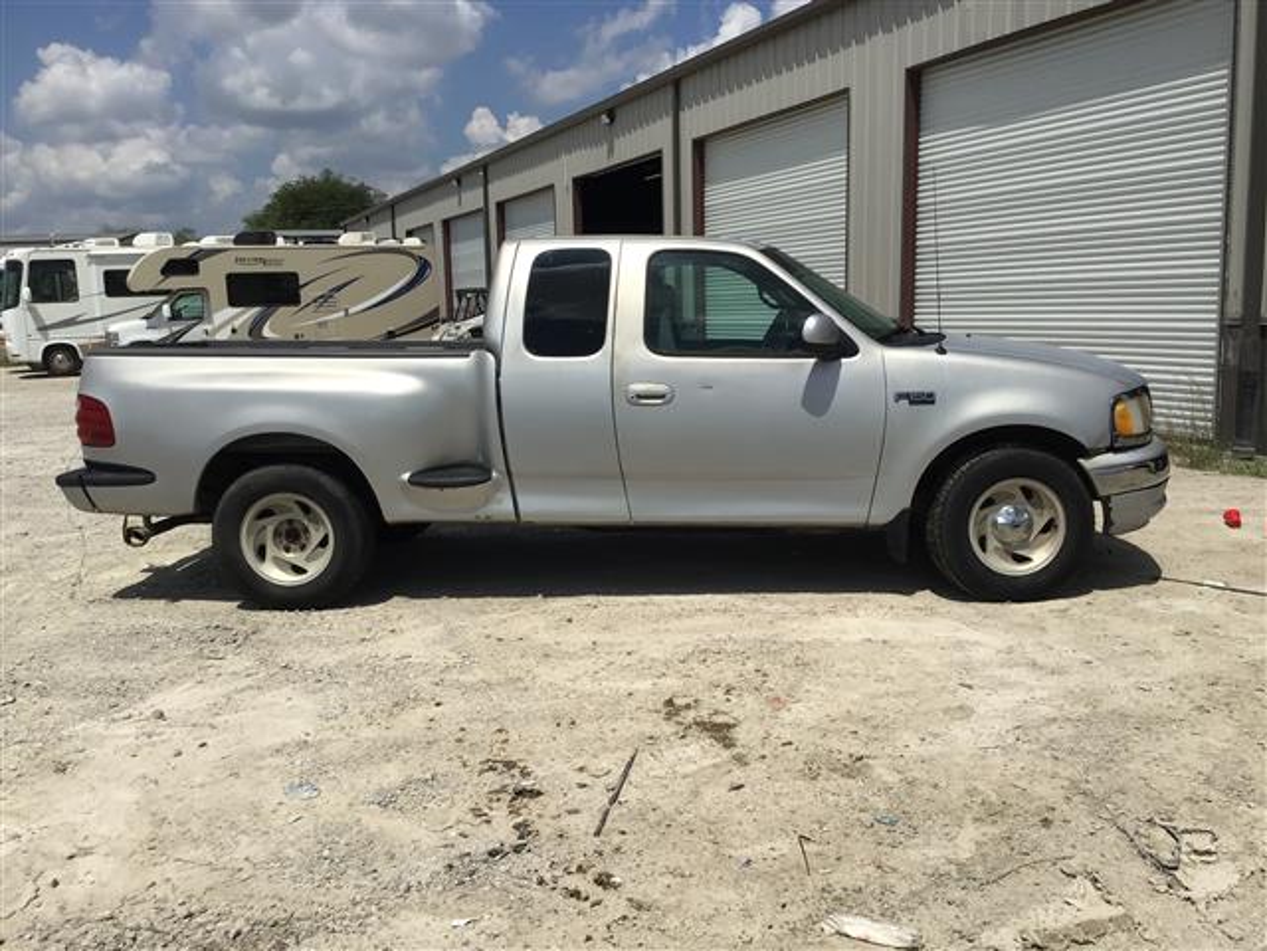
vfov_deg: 45.4
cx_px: 634
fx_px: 1135
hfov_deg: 58.4
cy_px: 476
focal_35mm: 31
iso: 25
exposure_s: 1/3135
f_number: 2.4
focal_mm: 3.3
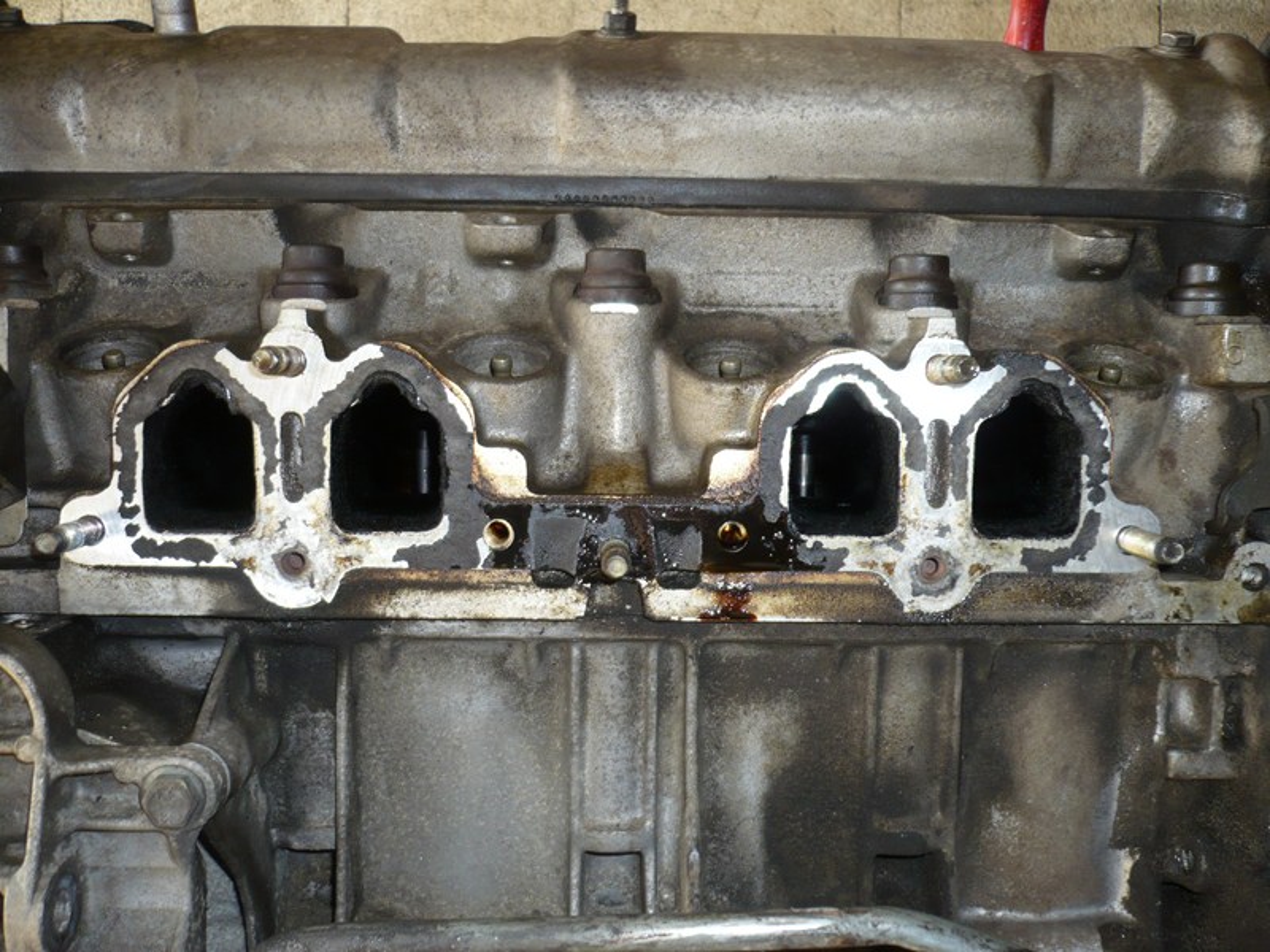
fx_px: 1284
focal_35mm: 35
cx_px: 635
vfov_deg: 40.7
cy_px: 476
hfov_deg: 52.6
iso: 100
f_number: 2.8
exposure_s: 1/30
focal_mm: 5.8
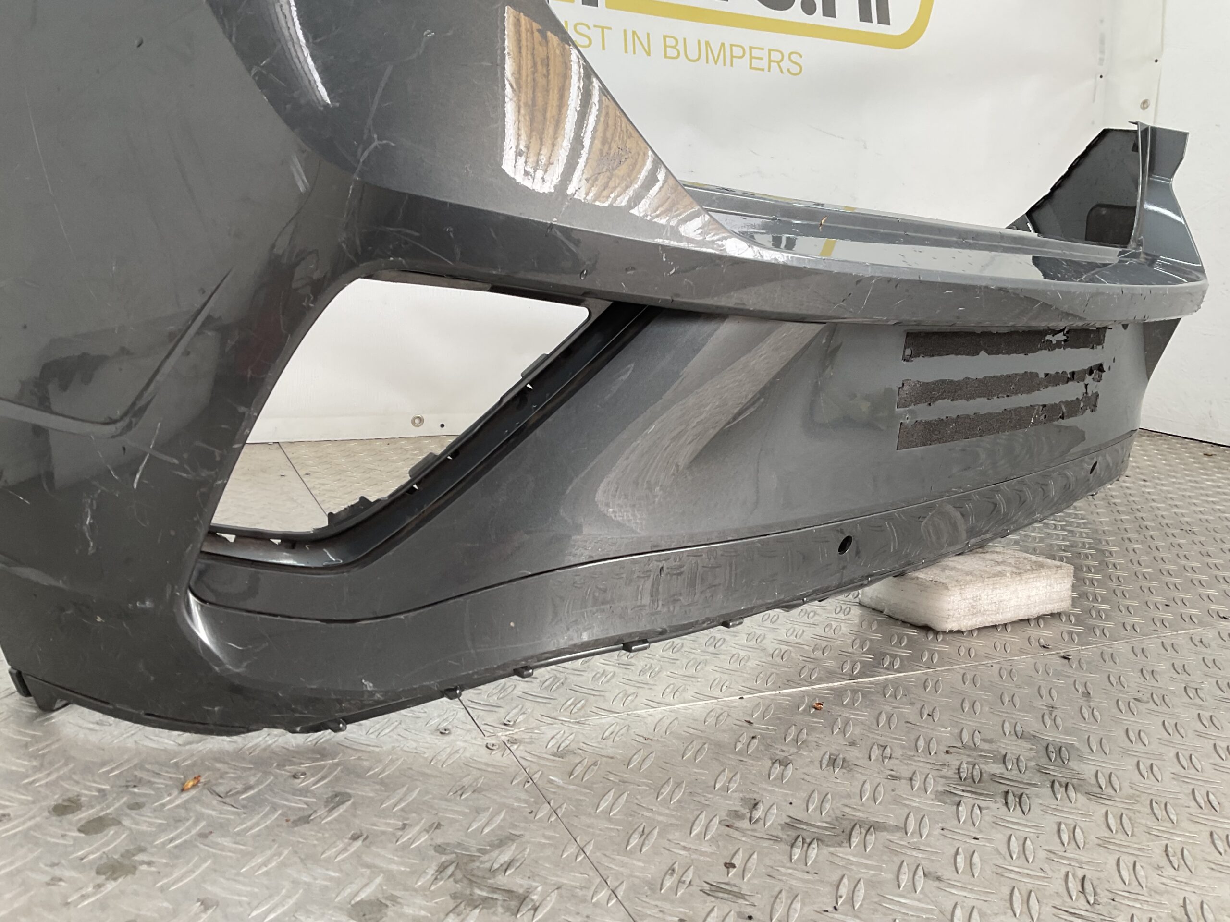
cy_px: 461
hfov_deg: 61.7
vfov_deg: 48.2
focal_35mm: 29
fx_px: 1030
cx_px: 615
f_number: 1.8
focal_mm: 3
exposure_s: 1/120
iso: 25
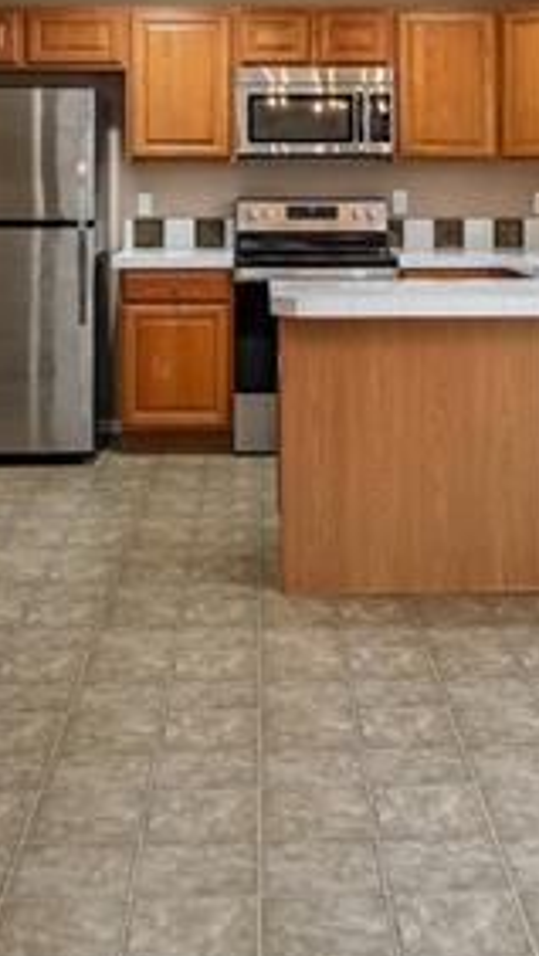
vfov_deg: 35.1
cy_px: 156
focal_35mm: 57
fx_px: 1446
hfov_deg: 21.1
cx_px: 339
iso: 640
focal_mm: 10
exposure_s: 1/40
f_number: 9
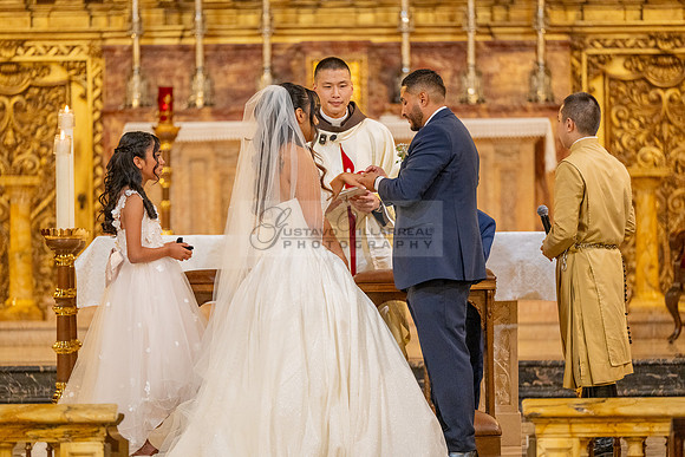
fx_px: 3806
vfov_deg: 6.9
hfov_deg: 10.3
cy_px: 228
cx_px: 342
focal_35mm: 200
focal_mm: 200
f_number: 2.8
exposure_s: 1/200
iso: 2000
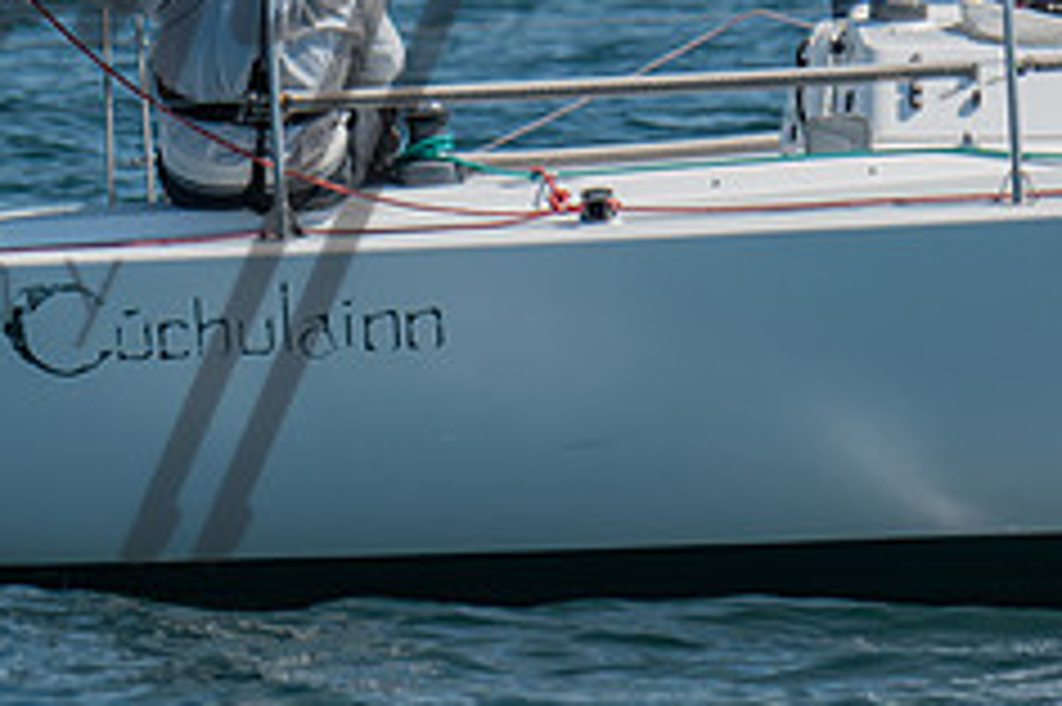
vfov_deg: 1.5
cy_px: -56
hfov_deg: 2.2
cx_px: -76
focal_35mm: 922
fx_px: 27179
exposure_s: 1/500
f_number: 5.6
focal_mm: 250
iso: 100
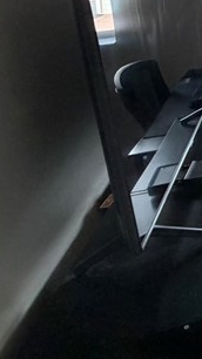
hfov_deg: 13.3
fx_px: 486
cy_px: 42
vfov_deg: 38.1
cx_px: 537
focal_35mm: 51
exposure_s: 1/60
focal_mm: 2.22
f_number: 2.2
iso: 250
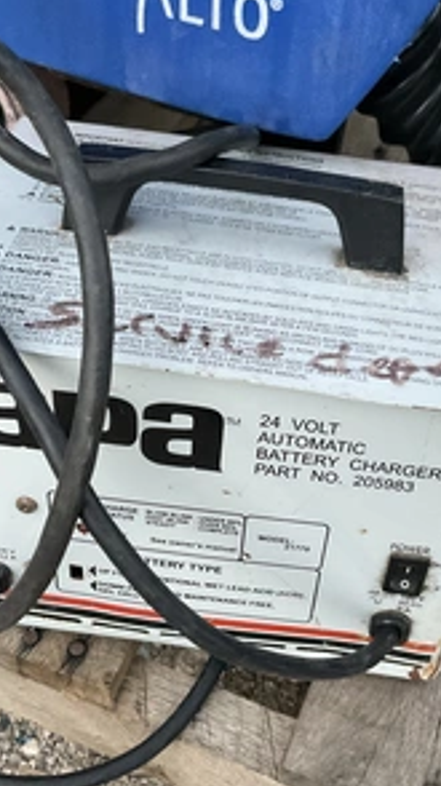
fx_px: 895
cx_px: 257
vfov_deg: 47.4
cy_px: 396
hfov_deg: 27.6
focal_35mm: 43
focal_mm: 3
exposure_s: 1/60
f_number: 1.8
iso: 250
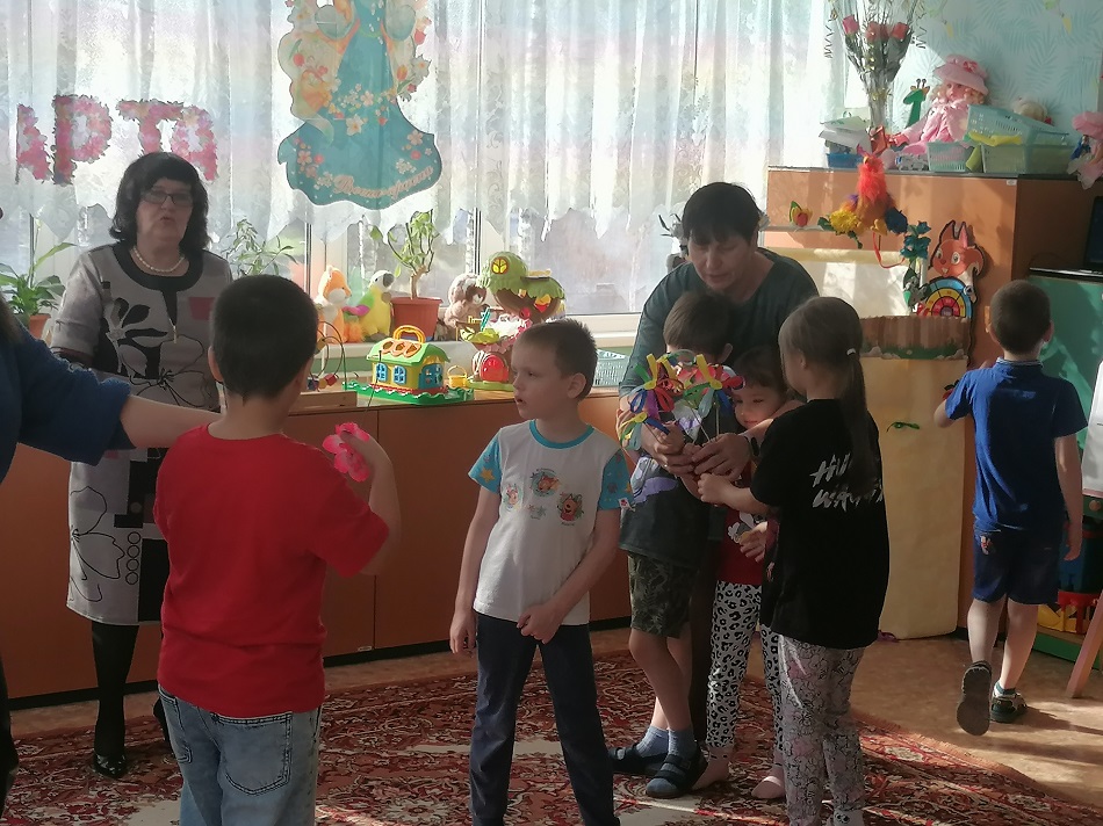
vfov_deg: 23.6
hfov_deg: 31.2
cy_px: 413
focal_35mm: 62
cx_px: 552
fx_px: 1975
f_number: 1.8
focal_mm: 4.75
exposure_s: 1/214
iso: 50
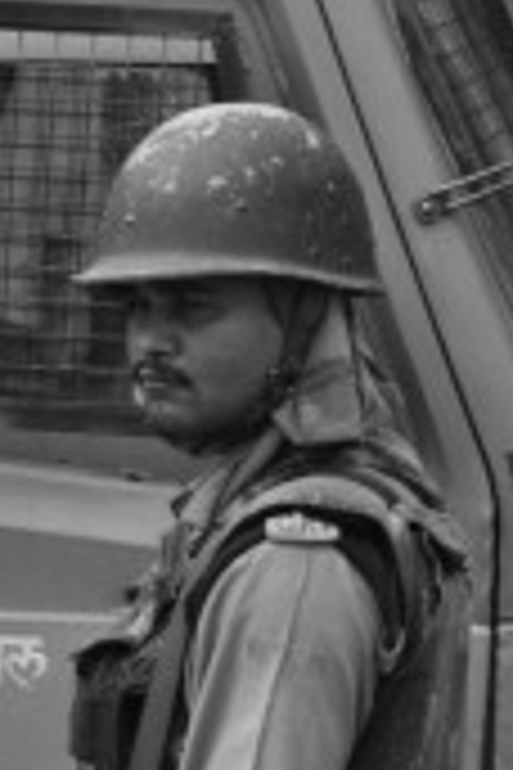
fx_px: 6373
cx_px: 50
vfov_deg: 6.9
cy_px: 752
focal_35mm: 298
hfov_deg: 4.6
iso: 450
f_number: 9
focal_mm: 85
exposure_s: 1/125
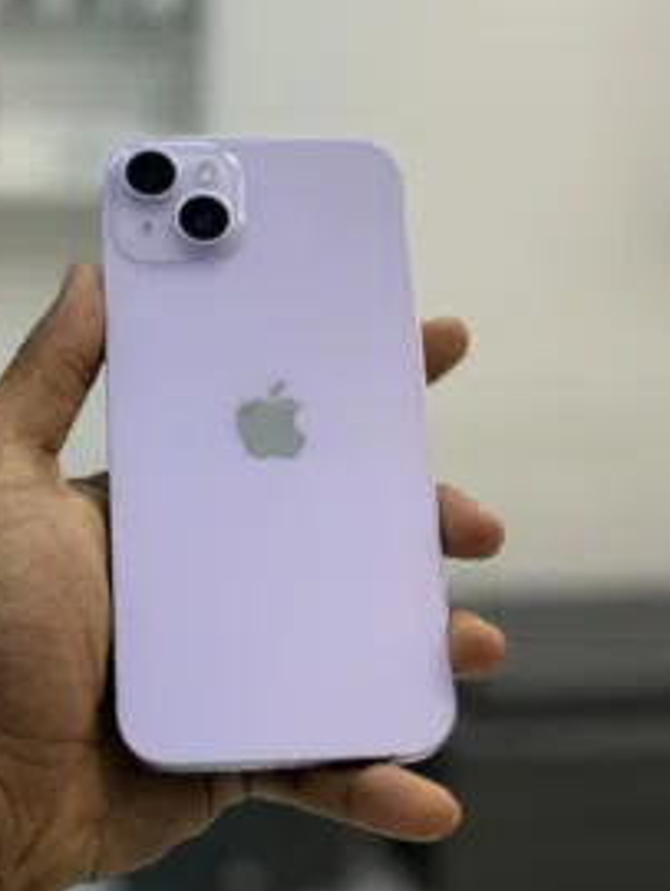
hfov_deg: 20.7
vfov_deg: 27.4
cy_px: 396
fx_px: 1829
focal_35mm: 71
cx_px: 287
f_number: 1.78
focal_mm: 6.76
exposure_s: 1/427
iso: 80
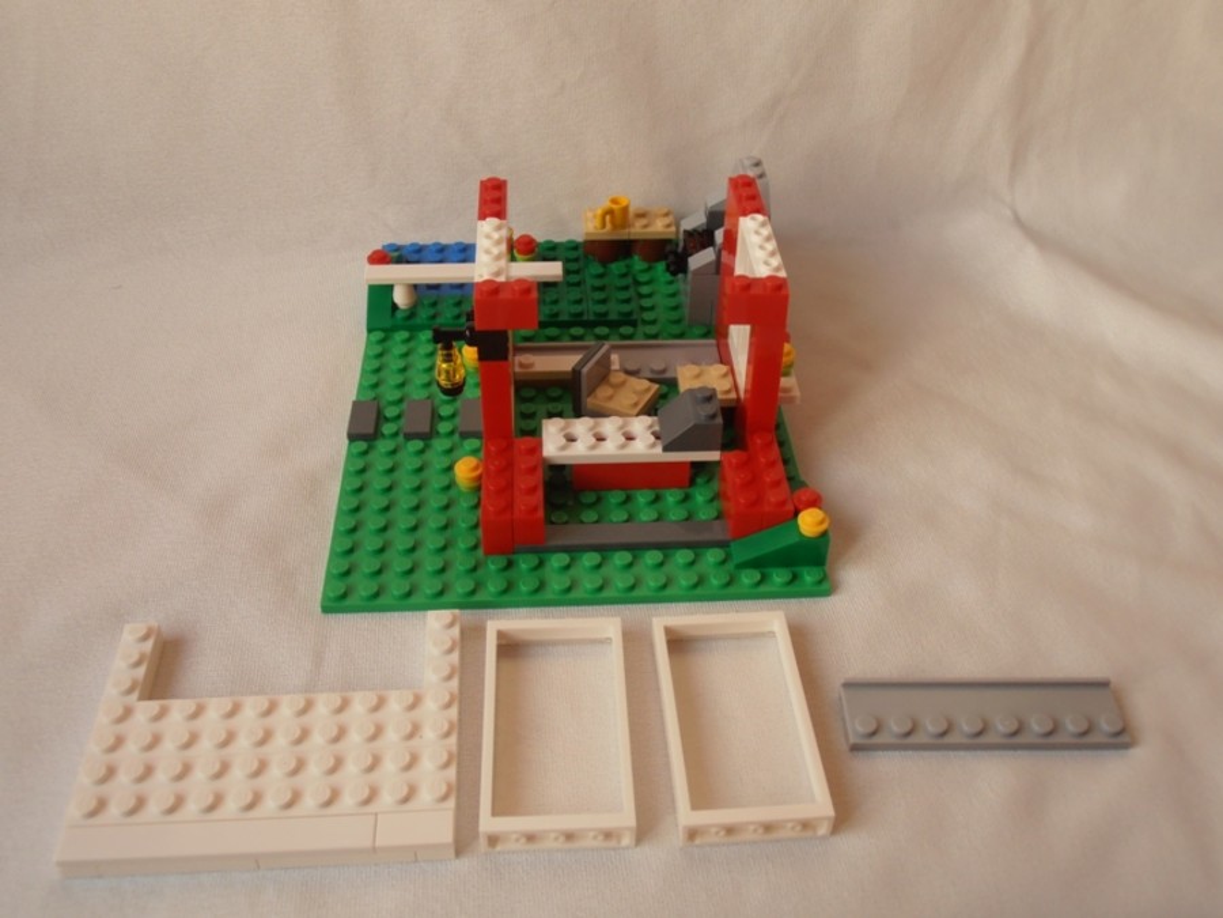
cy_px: 459
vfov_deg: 38.7
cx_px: 612
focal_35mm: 37
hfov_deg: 50.1
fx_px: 1307
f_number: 3.9
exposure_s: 1/40
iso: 80
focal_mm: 6.61
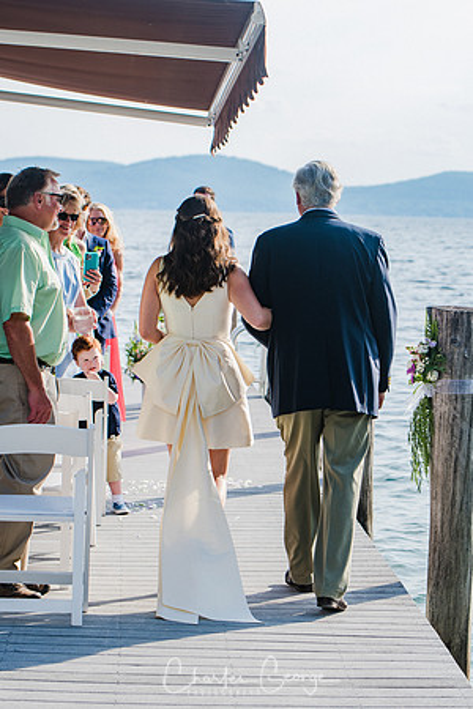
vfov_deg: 19.5
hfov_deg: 13.0
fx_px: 2069
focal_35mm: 105
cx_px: 236
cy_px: 354
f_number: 4
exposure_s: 1/640
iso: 200
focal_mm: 70
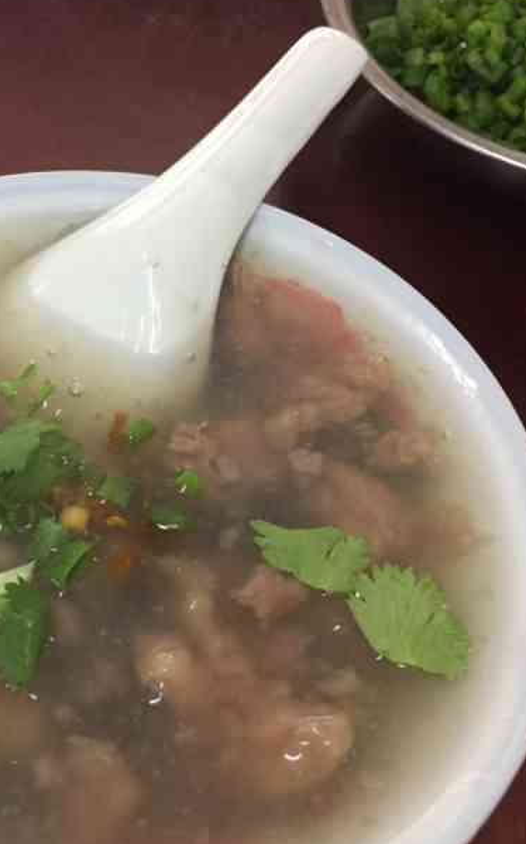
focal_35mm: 48
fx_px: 1103
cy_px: 413
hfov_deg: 26.5
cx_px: 127
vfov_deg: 41.9
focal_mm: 4.15
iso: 250
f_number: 2.2
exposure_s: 1/33
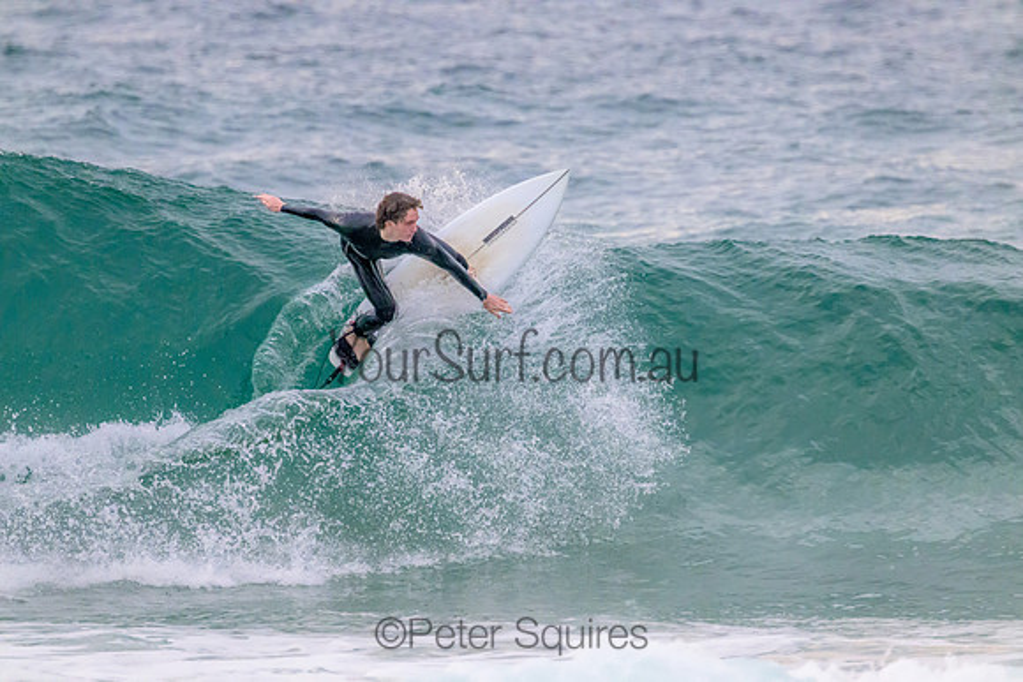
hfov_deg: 2.6
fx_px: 22738
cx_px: 512
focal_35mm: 800
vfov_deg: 1.7
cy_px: 341
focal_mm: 800
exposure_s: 1/1600
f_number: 11
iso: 14400
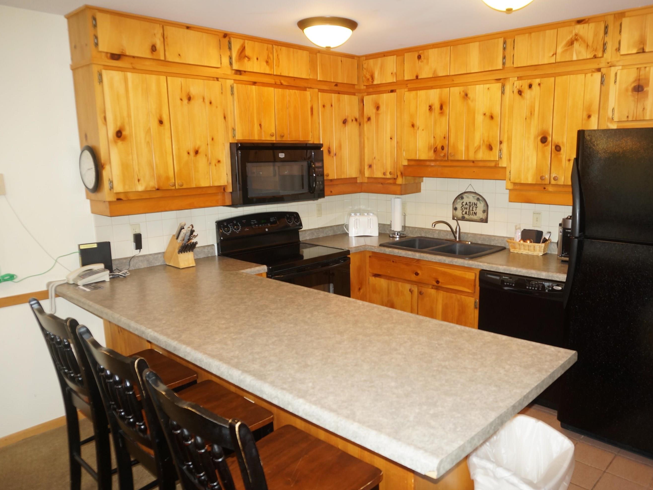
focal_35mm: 27
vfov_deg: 51.3
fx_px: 509
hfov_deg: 65.1
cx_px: 366
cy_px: 251
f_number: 4
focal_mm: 16
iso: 400
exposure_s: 1/60
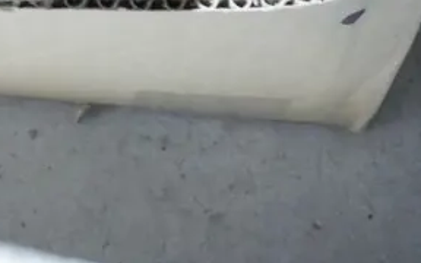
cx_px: -20
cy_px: -479
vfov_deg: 9.5
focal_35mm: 113
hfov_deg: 17.9
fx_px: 1297
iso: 2500
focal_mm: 15
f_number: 3.6
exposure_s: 1/60
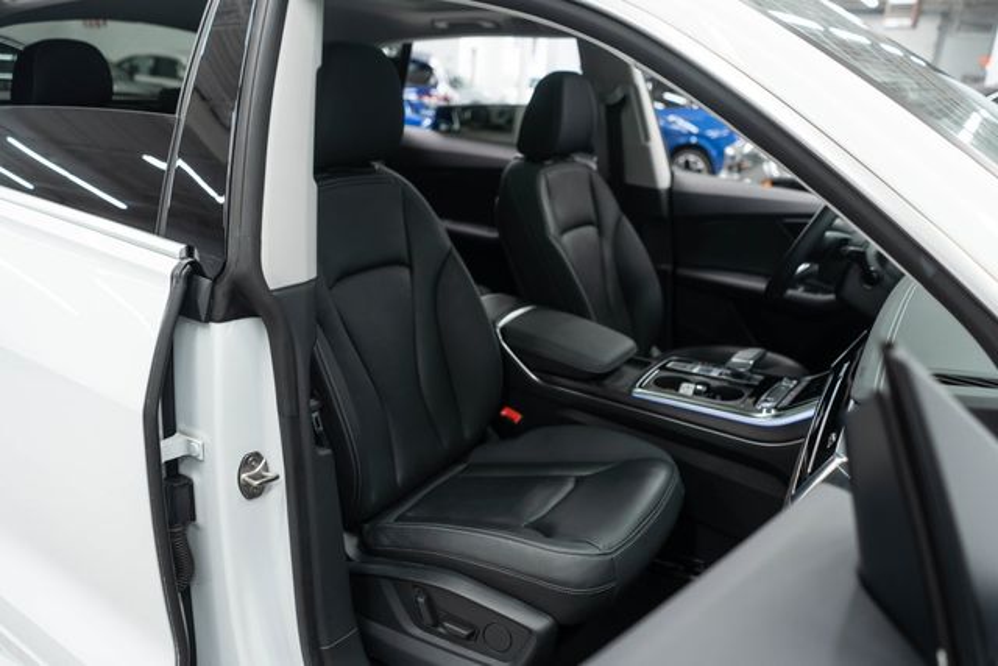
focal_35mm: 28
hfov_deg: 65.5
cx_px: 499
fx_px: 776
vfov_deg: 46.4
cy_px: 333
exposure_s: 1/50
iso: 500
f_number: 3.2
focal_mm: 28
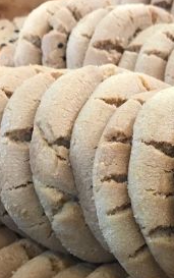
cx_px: 207
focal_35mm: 76
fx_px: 576
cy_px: 245
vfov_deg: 26.3
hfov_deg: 16.5
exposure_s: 1/33
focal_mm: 3.99
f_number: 1.8
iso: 25
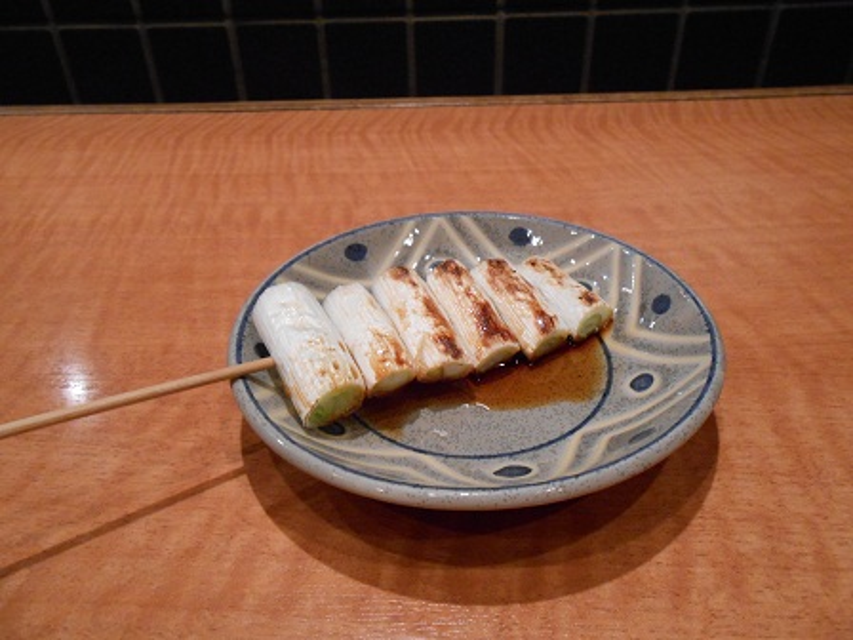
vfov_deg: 53.1
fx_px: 641
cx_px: 426
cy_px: 320
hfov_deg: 67.3
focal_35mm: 26
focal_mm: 4.6
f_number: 3.5
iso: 400
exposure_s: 1/10
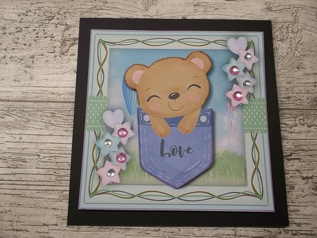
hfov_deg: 61.7
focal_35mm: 29
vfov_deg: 48.2
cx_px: 158
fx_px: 265
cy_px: 119
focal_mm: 4.1
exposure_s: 1/30
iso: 86
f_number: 3.3
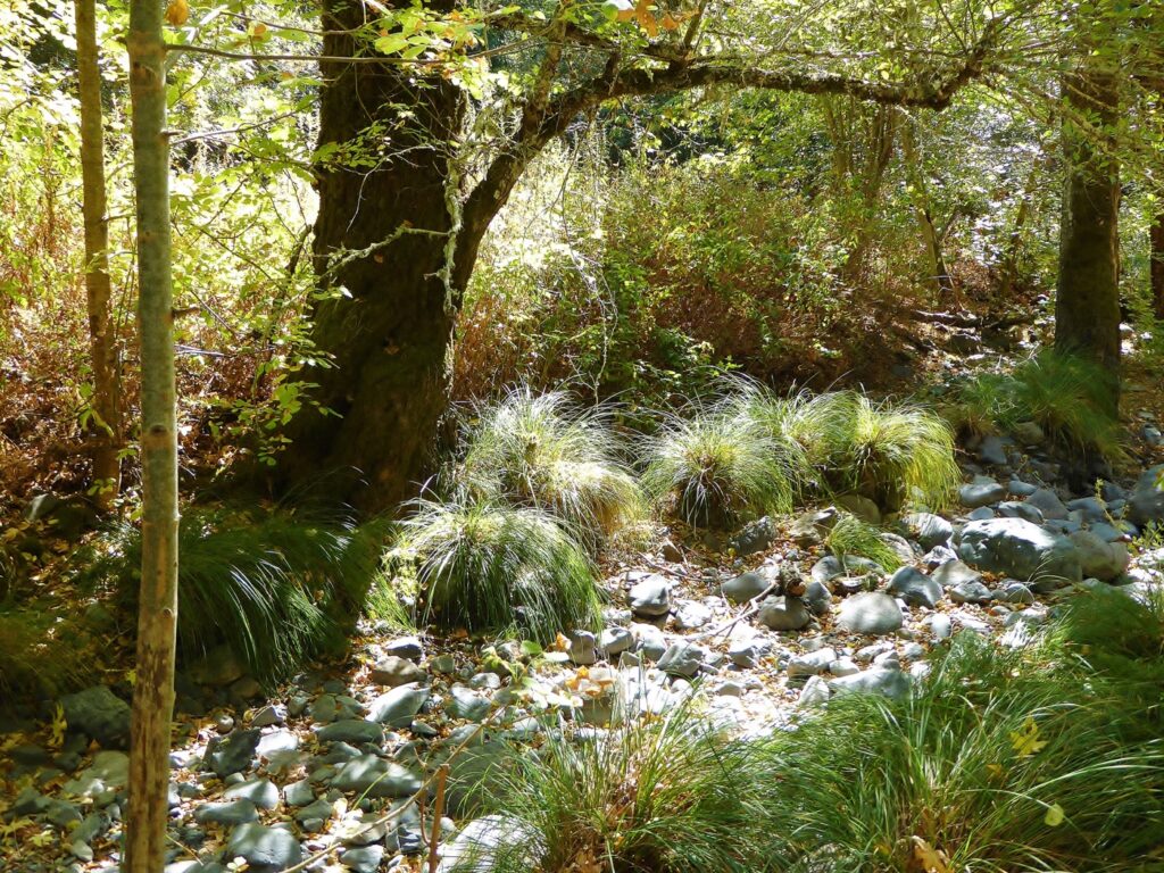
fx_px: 1244
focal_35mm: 37
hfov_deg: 50.1
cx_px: 582
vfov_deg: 38.7
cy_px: 436
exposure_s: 1/60
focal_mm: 6.7
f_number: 3.7
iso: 100
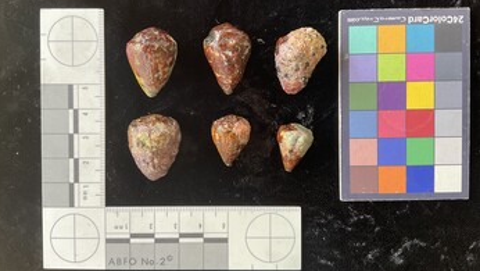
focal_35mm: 32
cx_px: 239
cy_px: 112
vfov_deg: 36.6
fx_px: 407
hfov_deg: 61.0
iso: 40
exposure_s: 1/60
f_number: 1.8
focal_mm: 3
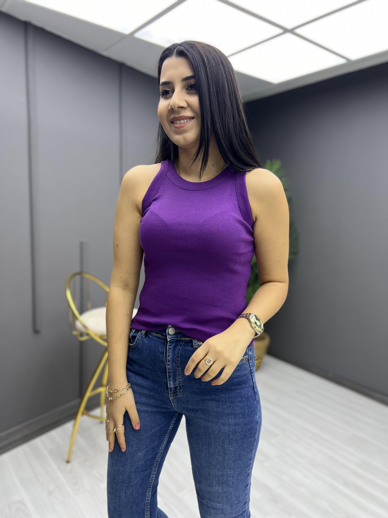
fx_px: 389
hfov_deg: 53.1
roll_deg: -1.9
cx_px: 194
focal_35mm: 26
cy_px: 259
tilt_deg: -7.0
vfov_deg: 67.3
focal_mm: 5.7
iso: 40
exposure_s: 1/169
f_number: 1.5
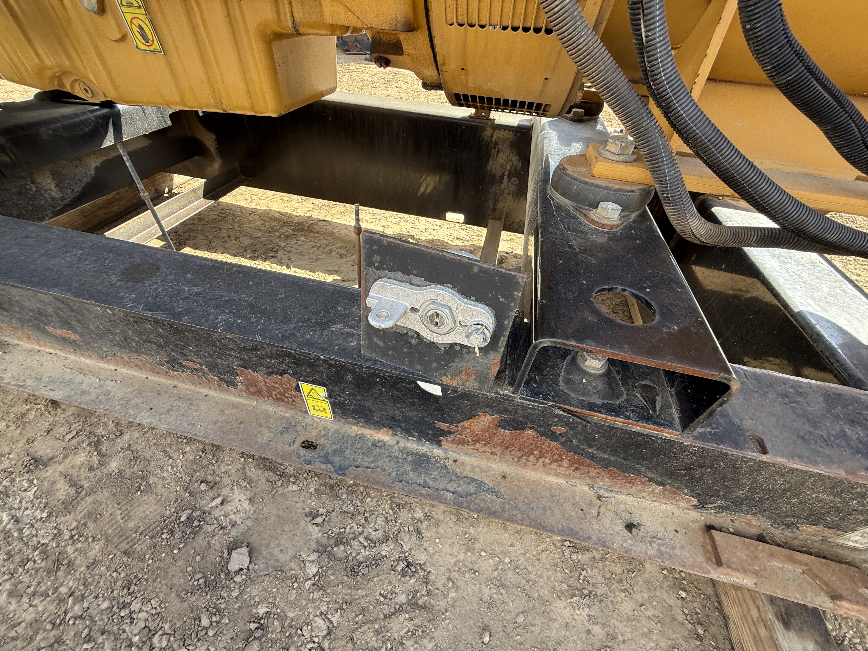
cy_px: 326
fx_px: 351
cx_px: 434
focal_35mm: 14
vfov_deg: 85.7
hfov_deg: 102.1
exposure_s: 1/180
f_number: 2.2
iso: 64
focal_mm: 2.22
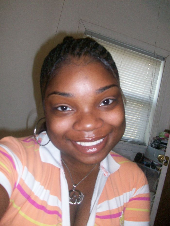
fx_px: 223
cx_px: 85
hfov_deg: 41.8
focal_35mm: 34
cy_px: 113
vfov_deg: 54.0
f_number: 2.8
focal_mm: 5.7
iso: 160
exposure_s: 1/60
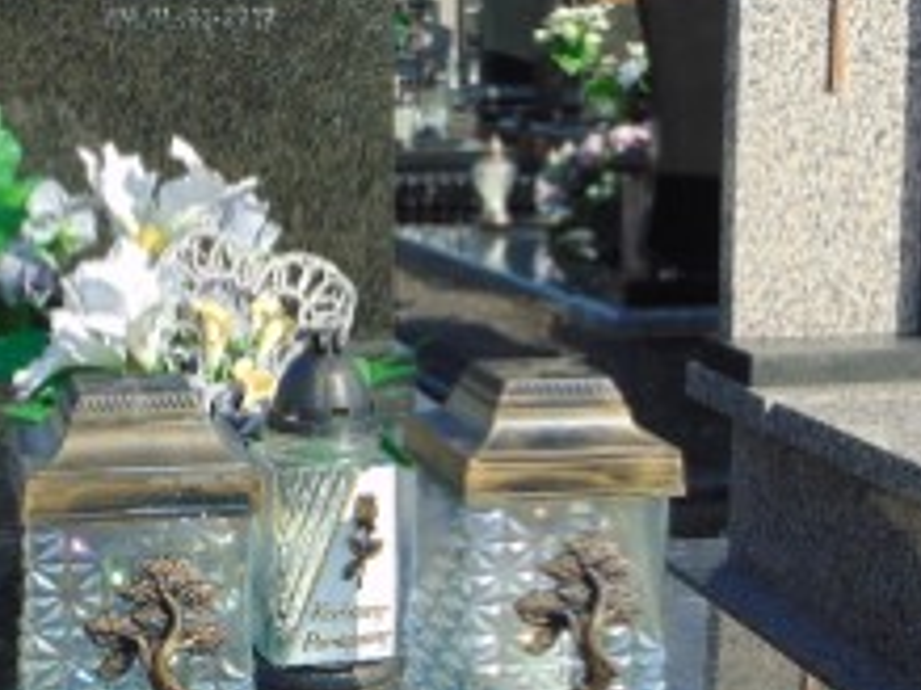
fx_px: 1941
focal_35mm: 73
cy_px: 349
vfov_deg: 20.1
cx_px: 315
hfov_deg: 26.6
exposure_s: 1/200
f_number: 7.7
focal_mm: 4.5
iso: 80
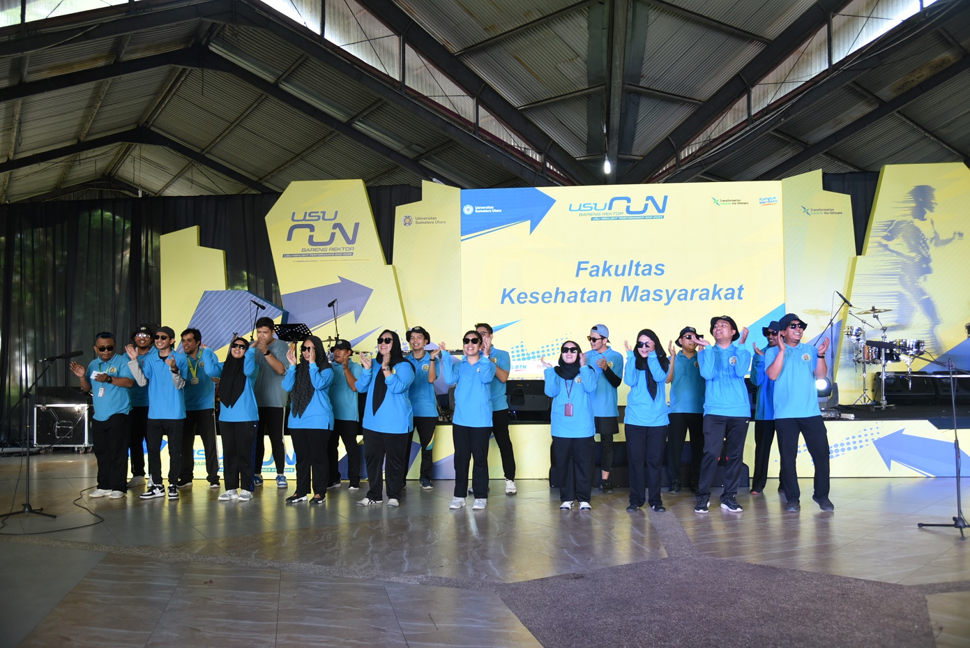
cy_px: 324
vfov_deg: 41.2
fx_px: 863
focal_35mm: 32
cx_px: 485
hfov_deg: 58.7
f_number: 4
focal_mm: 32
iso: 800
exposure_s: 1/125
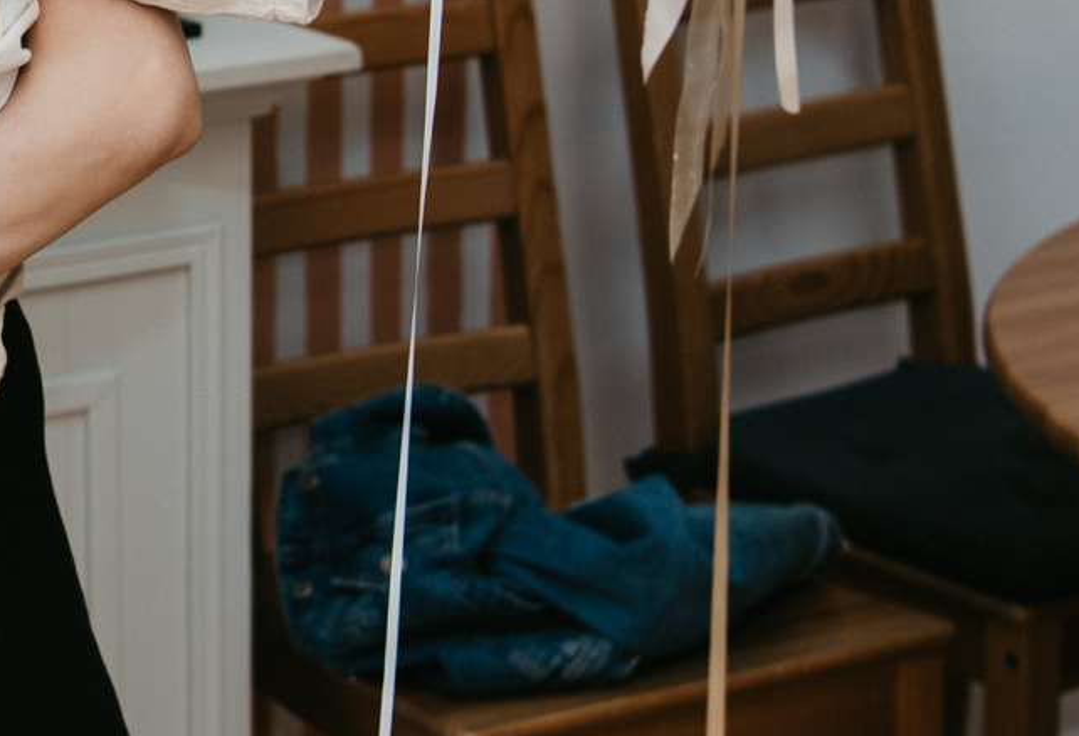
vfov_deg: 9.5
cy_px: -167
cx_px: -341
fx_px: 4347
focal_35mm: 144
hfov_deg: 13.6
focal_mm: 34
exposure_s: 1/160
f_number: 3.5
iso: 100
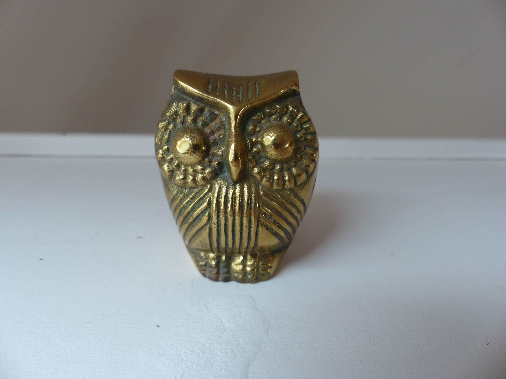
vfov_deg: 54.9
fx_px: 365
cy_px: 190
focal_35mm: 25
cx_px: 253
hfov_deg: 69.4
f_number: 2.8
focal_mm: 4.5
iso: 160
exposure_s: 1/60
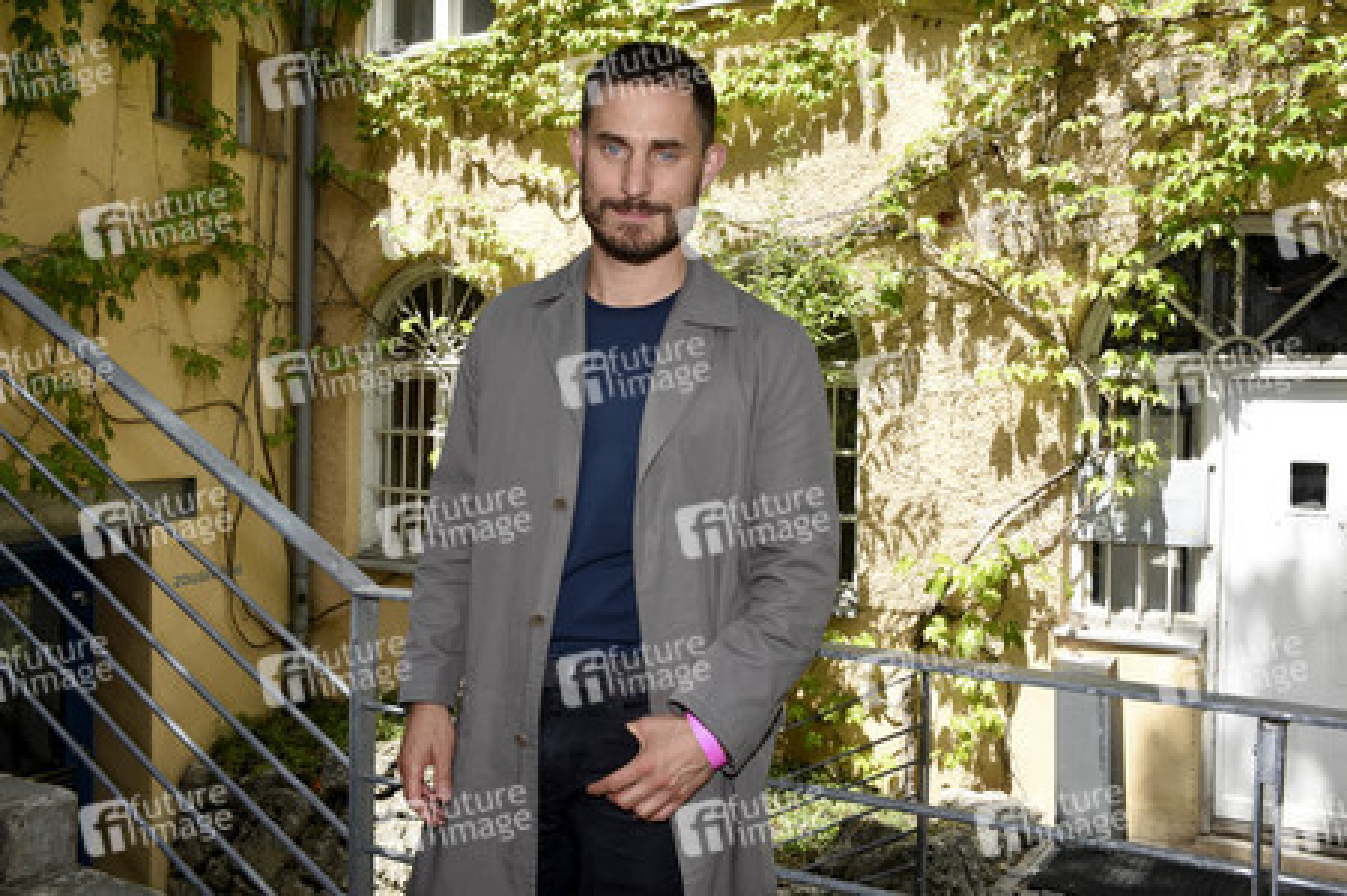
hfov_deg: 55.1
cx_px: 674
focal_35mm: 34
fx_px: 1290
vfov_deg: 38.3
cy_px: 448
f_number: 10
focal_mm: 23
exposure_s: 1/160
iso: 160
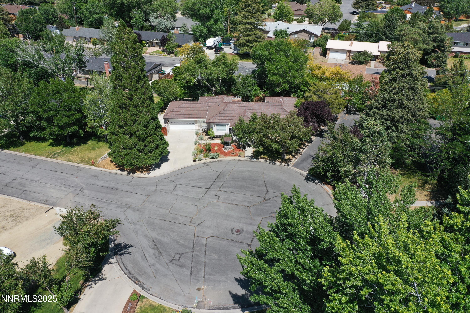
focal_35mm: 28
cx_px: 235
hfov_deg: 65.5
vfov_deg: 46.4
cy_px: 156
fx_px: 366
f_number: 5.6
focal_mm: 10.26
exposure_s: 1/500
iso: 100
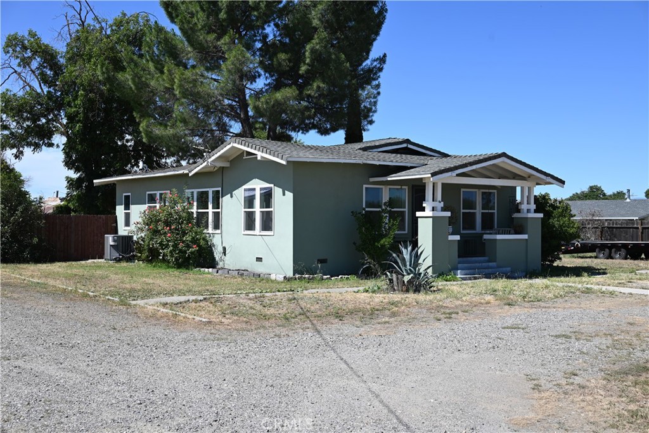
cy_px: 216
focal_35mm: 40
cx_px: 324
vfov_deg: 33.4
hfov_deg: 48.5
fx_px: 721
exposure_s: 1/400
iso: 100
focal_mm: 40
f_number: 7.1
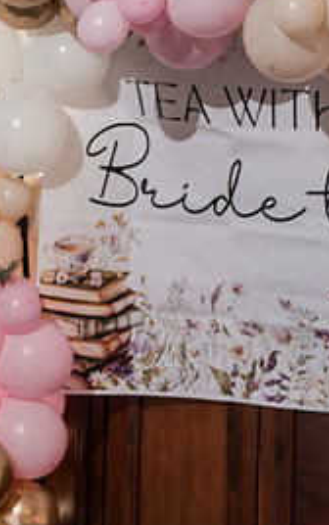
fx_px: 2305
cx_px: 90
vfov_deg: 13.0
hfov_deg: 8.2
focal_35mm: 161
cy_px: 197
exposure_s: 1/250
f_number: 4
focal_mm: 73
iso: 1000
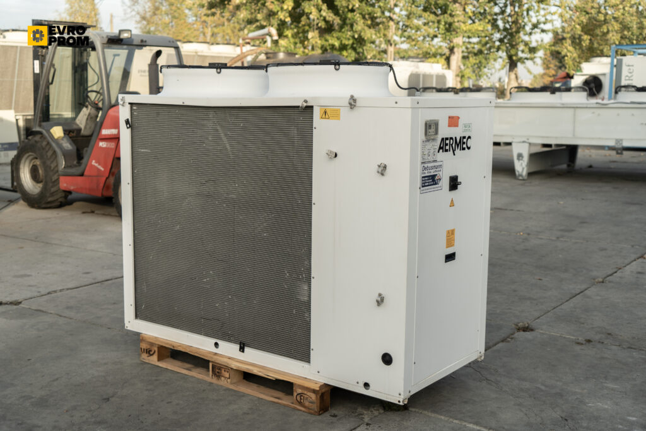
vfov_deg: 31.2
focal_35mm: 43
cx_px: 323
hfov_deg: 45.4
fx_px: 772
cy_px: 216
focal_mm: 43
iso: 100
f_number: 4
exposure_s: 1/500
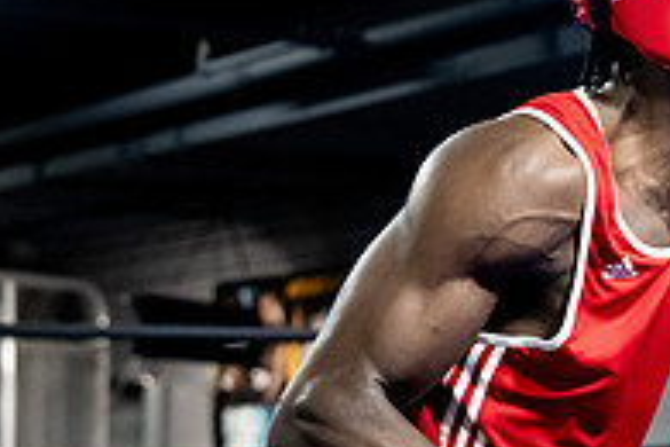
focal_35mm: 146
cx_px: 845
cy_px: 339
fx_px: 2717
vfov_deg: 9.4
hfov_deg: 13.6
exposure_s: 1/1000
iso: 8000
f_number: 2.8
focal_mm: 49
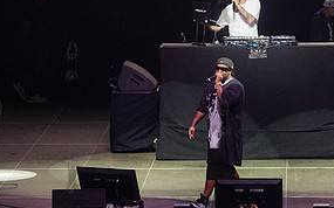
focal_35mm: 280
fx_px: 2548
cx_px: 223
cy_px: 116
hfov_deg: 7.5
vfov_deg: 4.7
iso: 5000
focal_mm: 135
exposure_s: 1/640
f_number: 4.5
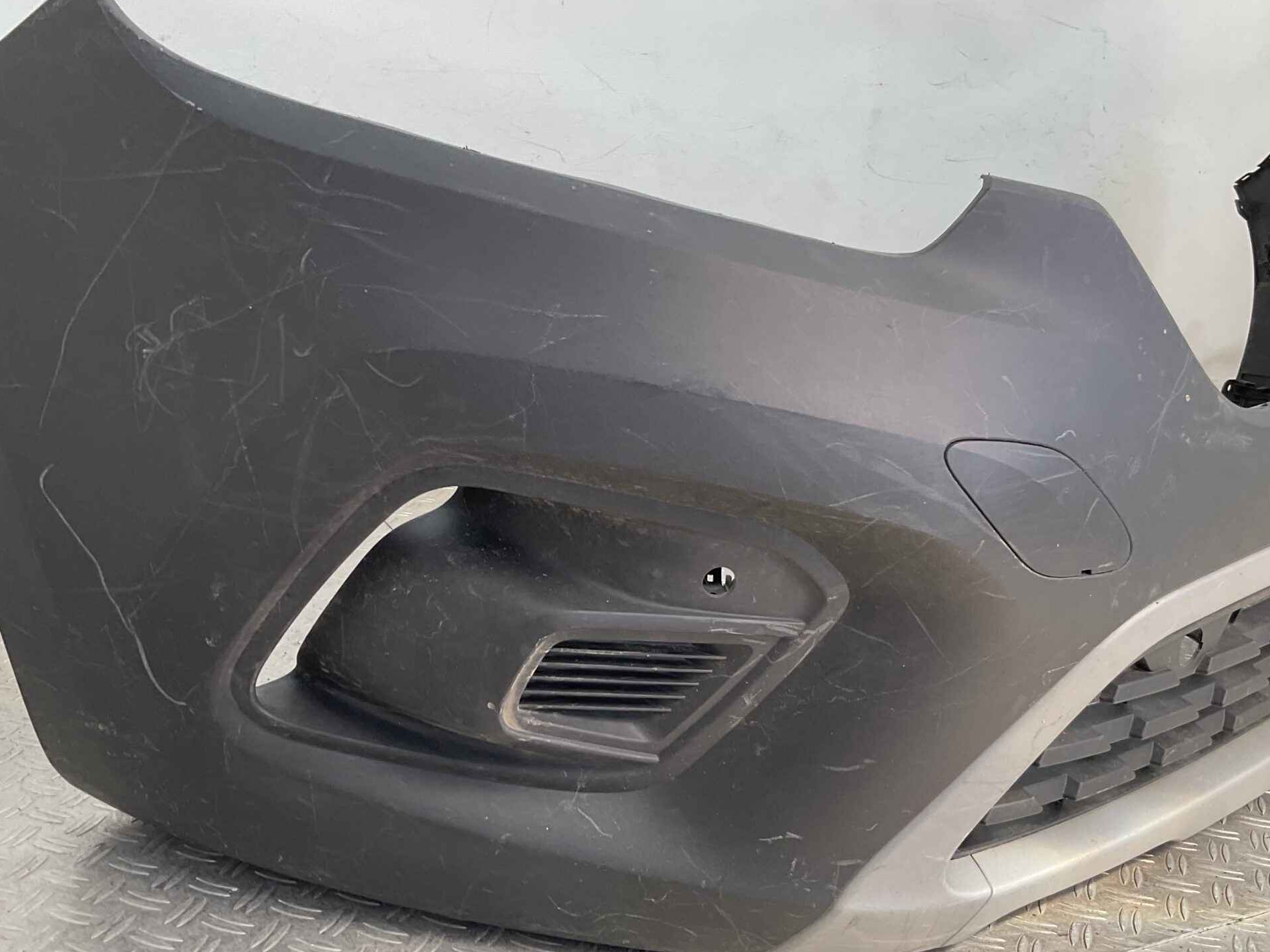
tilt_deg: -19.4
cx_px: 638
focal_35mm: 39
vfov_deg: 36.8
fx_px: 1431
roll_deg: -5.5
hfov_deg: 47.9
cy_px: 517
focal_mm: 3
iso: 16
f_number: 1.8
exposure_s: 1/100
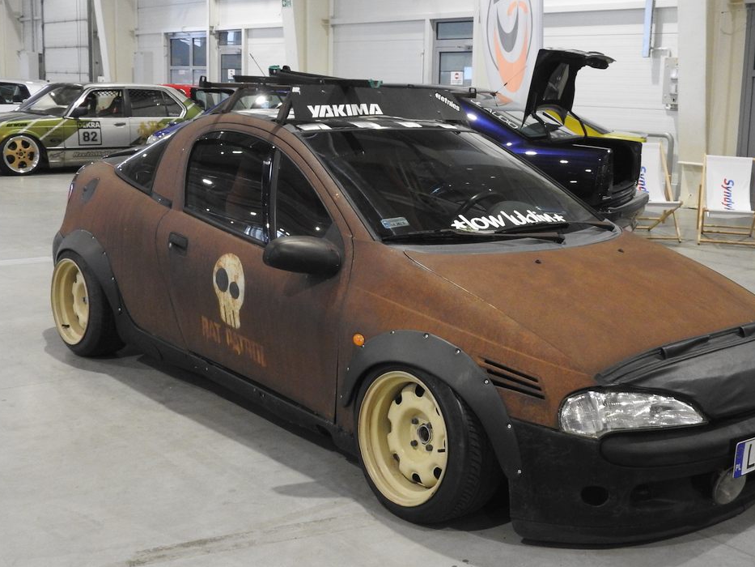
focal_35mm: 45
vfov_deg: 32.1
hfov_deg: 41.9
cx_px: 448
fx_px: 982
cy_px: 246
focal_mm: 6.3
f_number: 3.8
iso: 400
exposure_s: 1/30
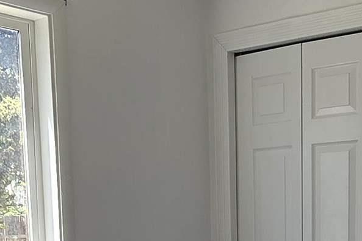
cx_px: 214
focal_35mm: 70
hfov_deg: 28.8
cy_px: 326
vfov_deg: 18.0
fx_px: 704
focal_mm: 2.2
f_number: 2.2
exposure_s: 1/120
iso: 50
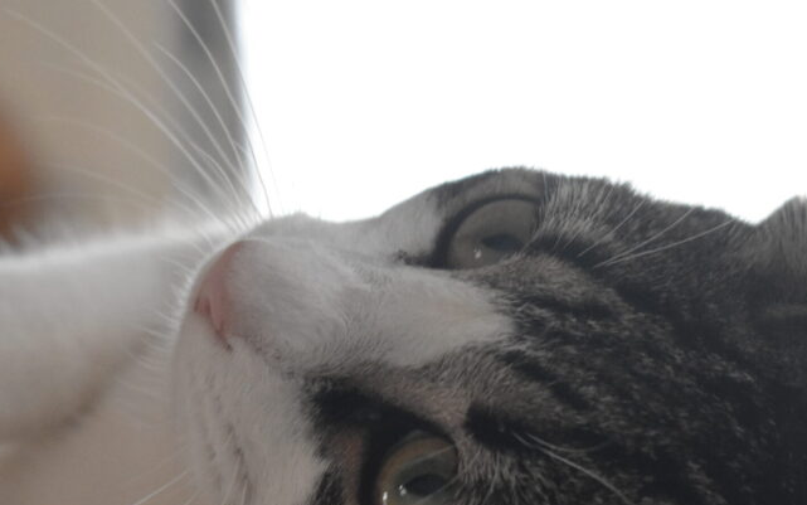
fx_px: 3320
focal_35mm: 151
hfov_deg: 13.9
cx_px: 381
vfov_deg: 8.7
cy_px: 463
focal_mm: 55
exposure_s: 1/100
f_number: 5.6
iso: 3200
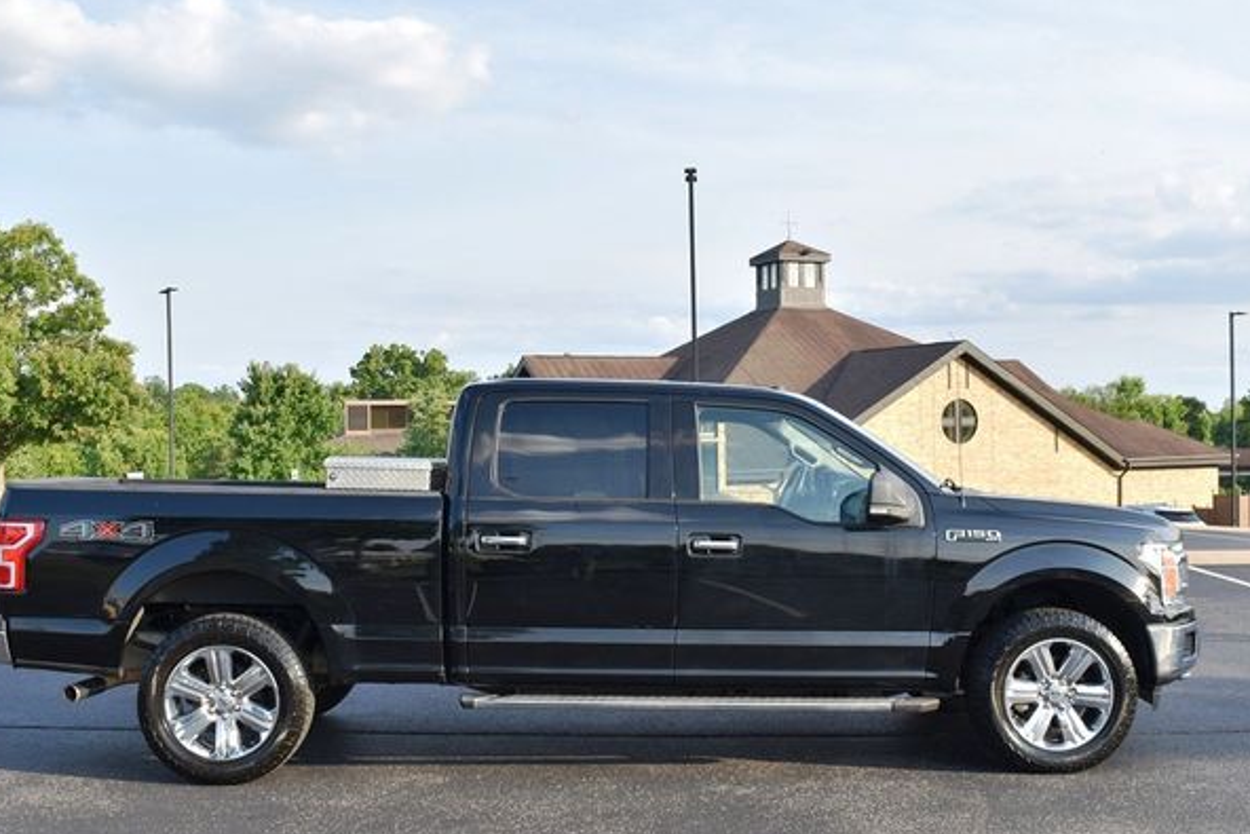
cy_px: 440
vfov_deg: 33.0
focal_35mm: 41
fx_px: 1408
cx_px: 614
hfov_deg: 47.9
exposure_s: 1/250
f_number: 6.3
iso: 200
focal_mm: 25
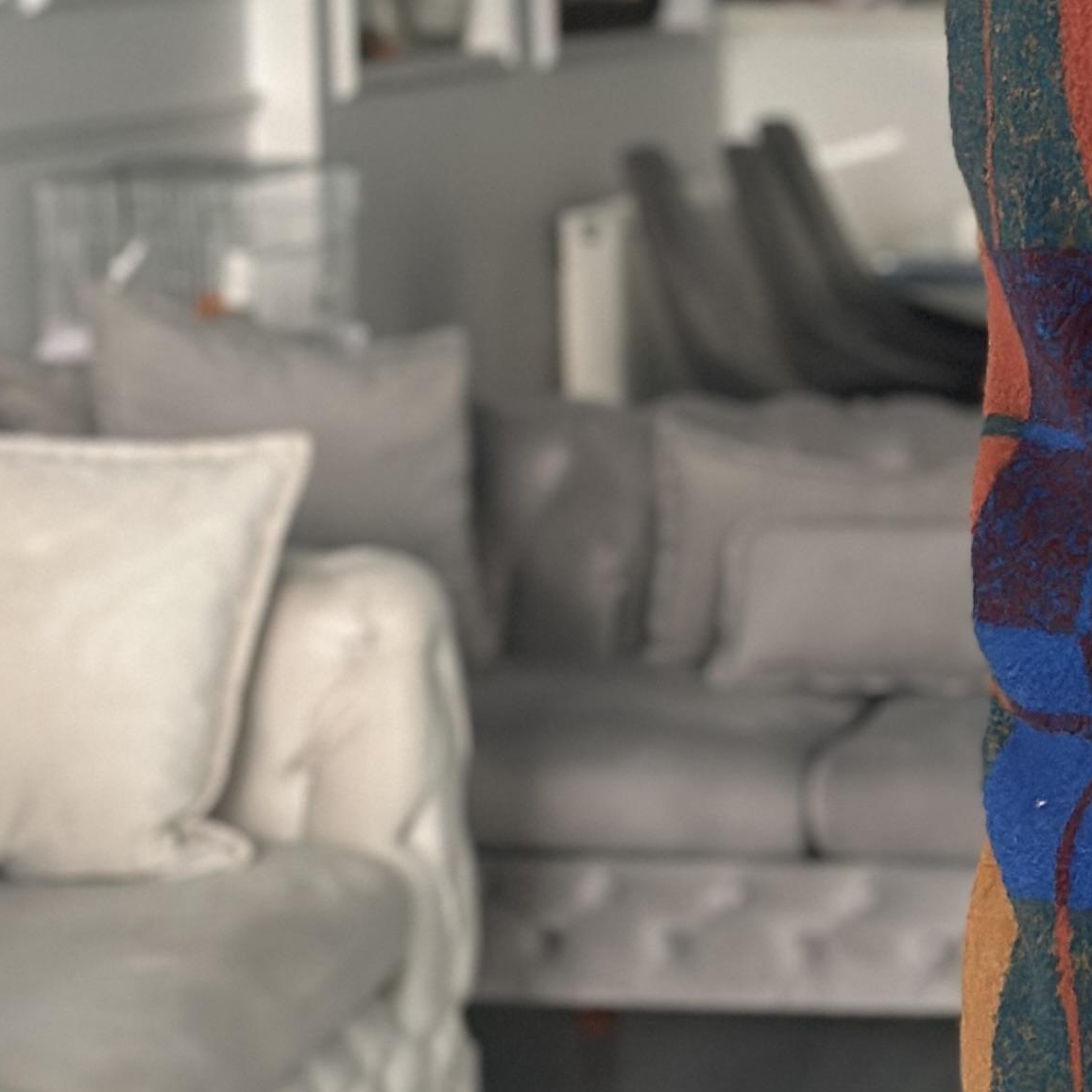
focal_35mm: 148
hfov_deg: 11.5
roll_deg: +0.2
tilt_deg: -17.6
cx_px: 1374
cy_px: 363
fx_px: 5282
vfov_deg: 11.8
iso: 500
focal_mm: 6.86
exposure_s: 1/40
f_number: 1.78
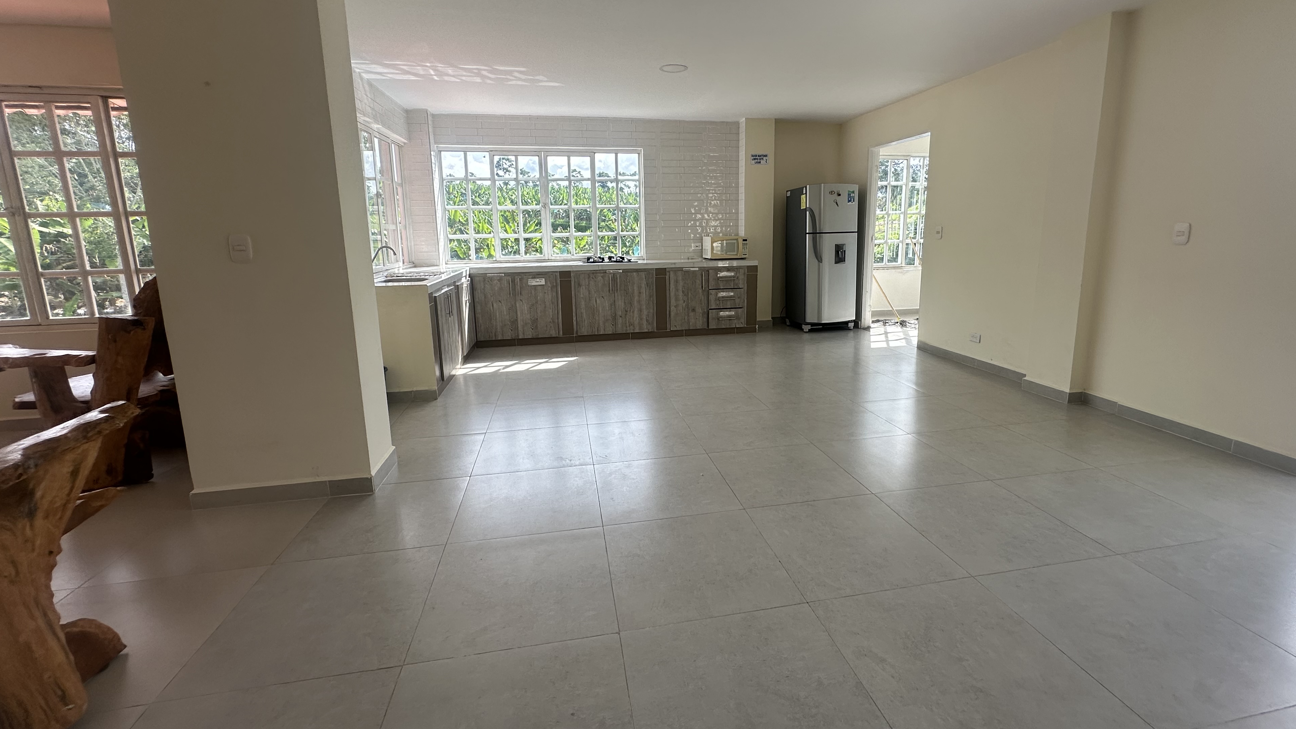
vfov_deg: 66.9
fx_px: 550
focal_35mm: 16
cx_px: 665
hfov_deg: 99.3
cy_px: 325
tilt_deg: -9.4
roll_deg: -0.8
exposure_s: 1/449
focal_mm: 2.22
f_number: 2.2
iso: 40
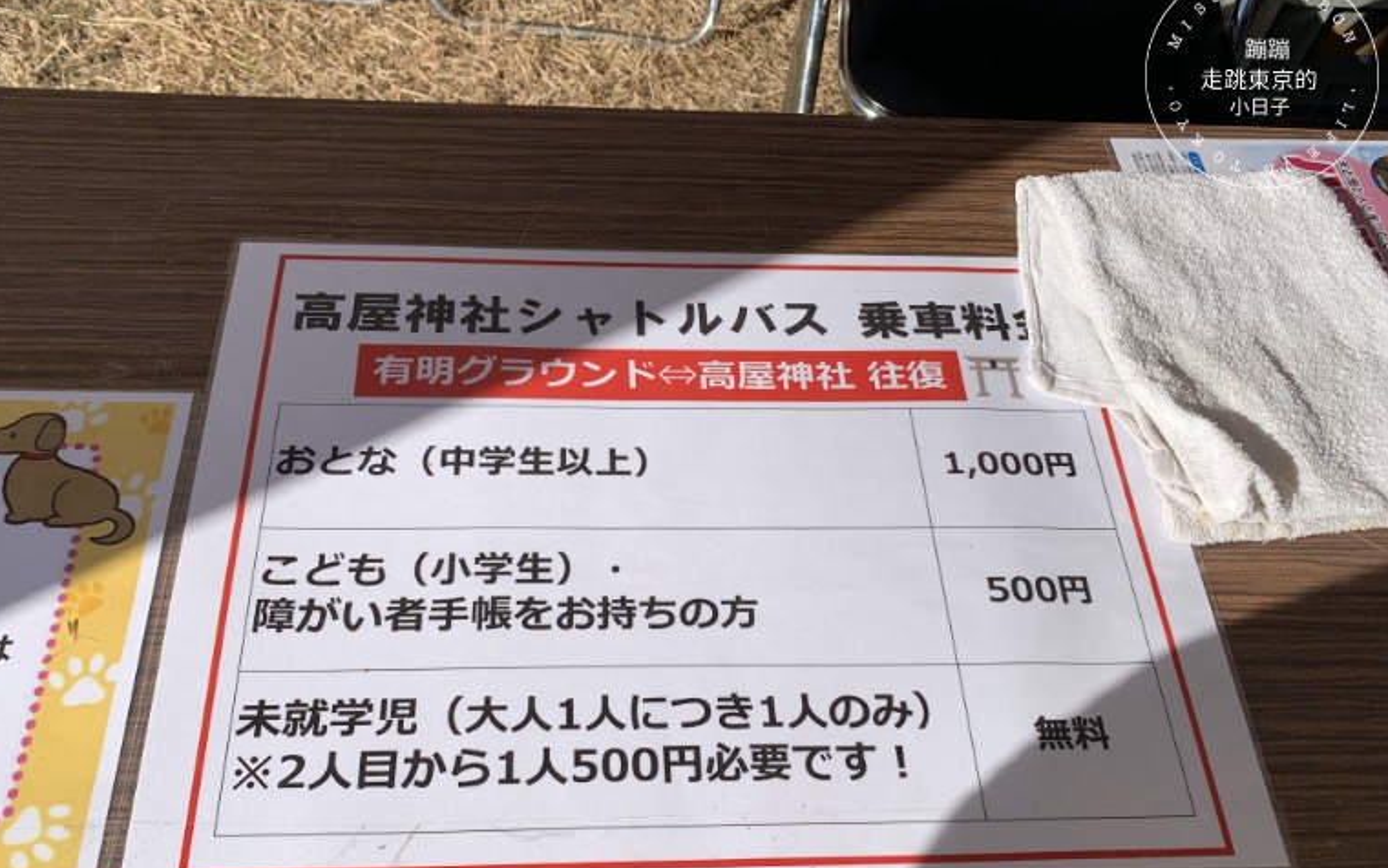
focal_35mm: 29
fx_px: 1097
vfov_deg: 43.0
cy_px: 501
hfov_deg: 64.6
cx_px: 663
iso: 25
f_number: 1.8
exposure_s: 1/3521
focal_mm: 4.2
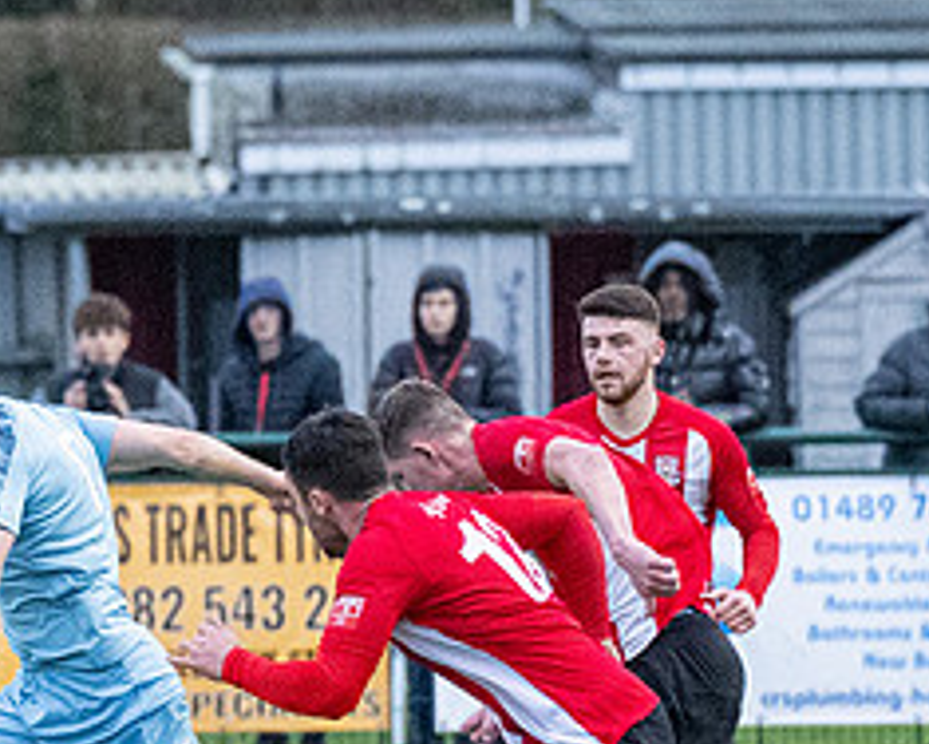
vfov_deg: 1.5
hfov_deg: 1.8
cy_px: 723
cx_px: 222
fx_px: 28870
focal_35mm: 1050
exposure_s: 1/1250
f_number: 4
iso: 5000
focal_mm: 200
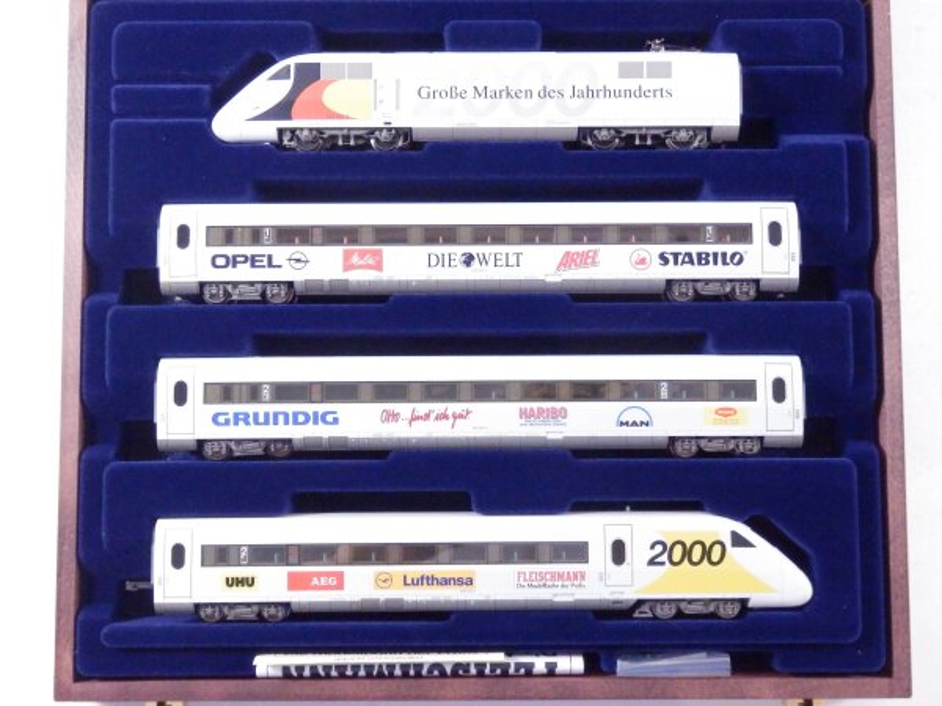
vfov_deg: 36.0
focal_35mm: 40
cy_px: 353
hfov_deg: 46.8
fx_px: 1089
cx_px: 471
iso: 1600
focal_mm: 7.3
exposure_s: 1/160
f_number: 3.7
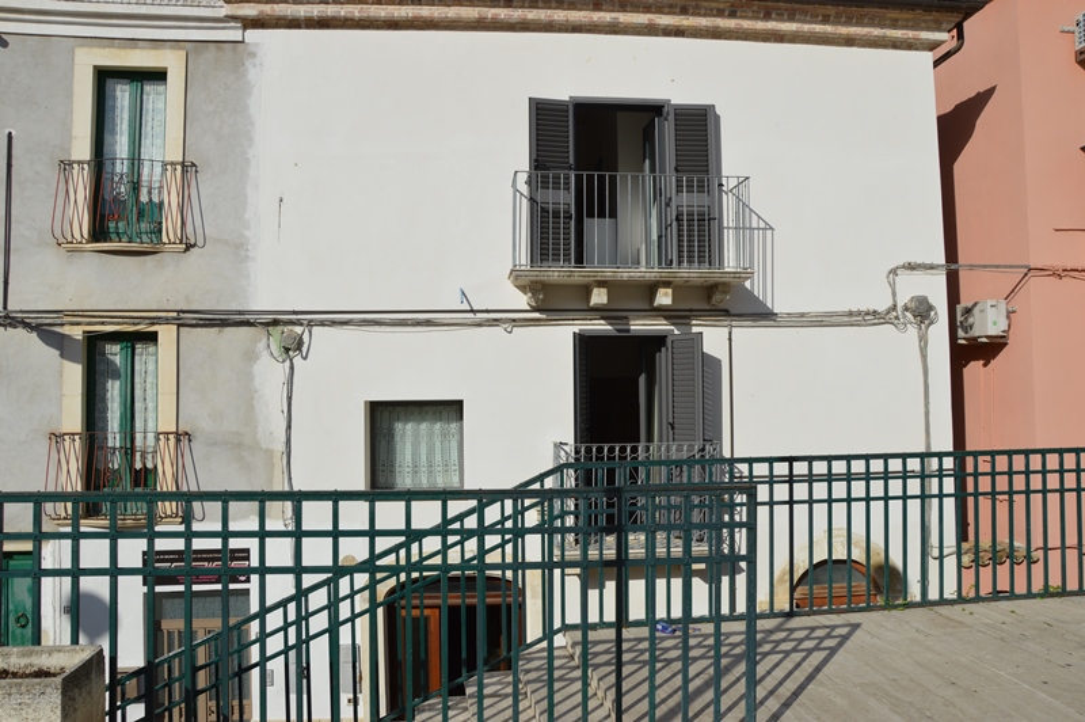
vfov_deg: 47.9
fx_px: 813
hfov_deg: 67.4
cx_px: 542
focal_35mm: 27
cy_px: 361
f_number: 9
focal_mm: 18
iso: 100
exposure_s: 1/320
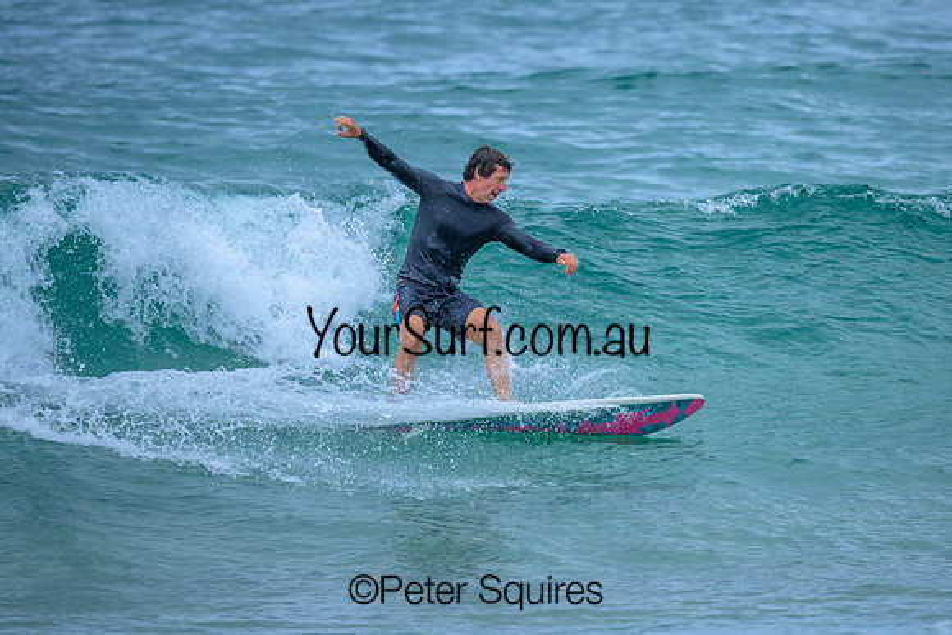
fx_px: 29075
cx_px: 581
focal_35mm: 1099
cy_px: 284
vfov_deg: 1.3
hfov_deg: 1.9
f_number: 6.3
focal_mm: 800
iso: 400
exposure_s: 1/2000
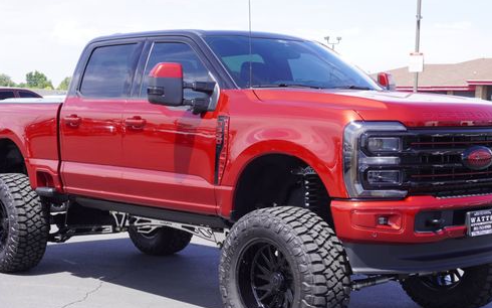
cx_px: 238
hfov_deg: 30.2
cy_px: 180
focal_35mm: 68
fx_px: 912
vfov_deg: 19.1
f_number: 8
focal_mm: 34
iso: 100
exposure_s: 1/100
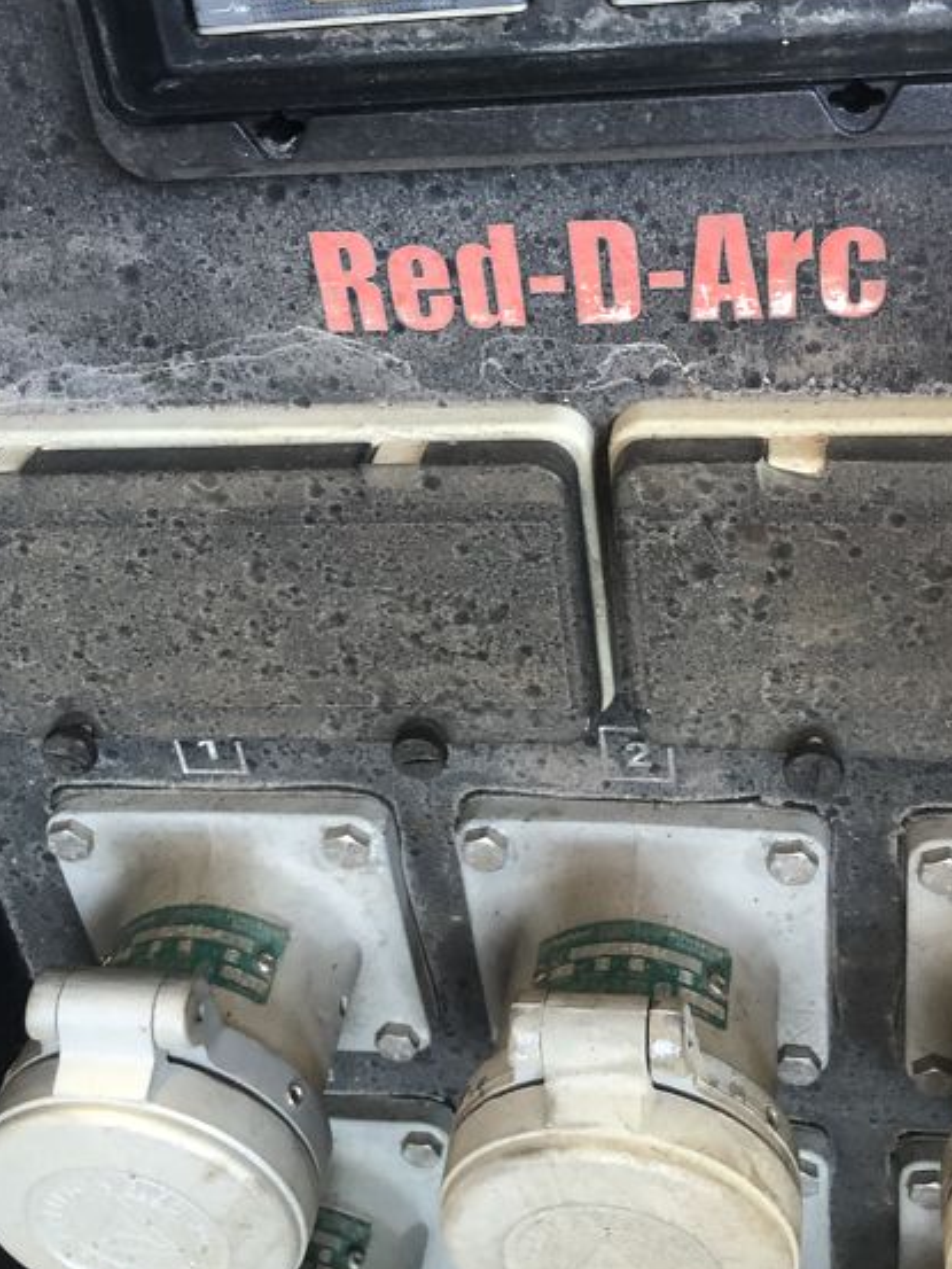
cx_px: 561
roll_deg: +4.9
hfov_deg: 37.6
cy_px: 431
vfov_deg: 48.2
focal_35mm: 38
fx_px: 1393
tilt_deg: -28.5
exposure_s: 1/15
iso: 64
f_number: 1.8
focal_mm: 3.99
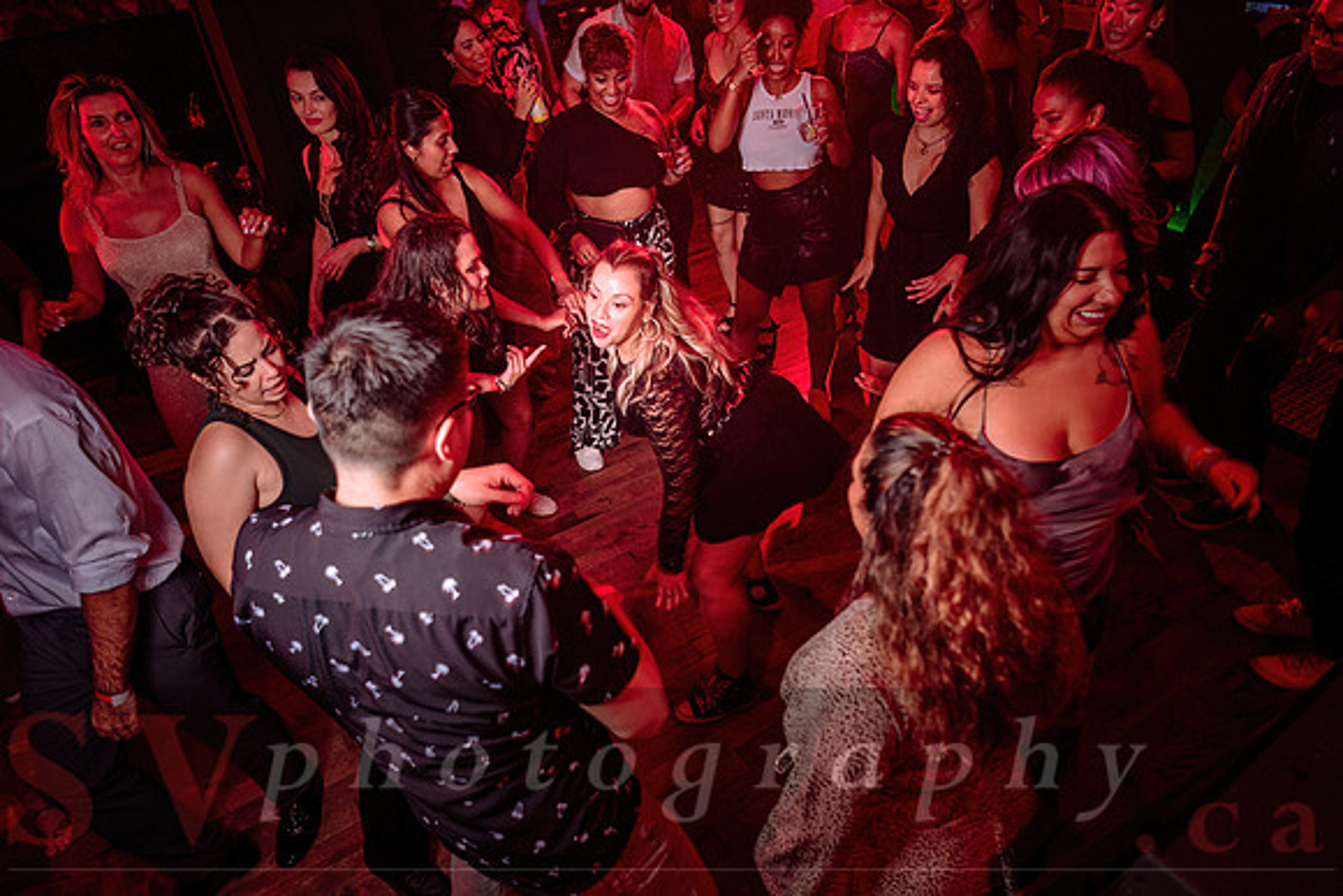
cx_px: 672
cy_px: 448
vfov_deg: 53.2
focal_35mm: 24
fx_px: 896
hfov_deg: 73.7
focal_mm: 24
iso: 800
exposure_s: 1/40
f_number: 3.2
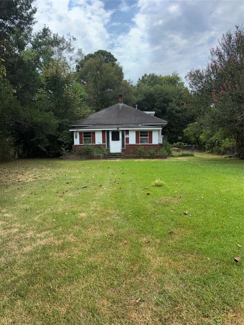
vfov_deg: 71.6
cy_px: 162
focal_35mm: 24
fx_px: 226
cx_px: 122
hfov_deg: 56.8
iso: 64
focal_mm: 6.76
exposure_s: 1/4975
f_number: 1.78
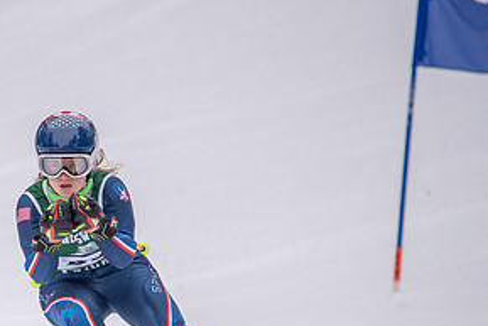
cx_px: 42
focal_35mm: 1203
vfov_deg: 1.1
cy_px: 296
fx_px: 16315
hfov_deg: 1.7
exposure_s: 1/2500
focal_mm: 600
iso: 2000
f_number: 6.3
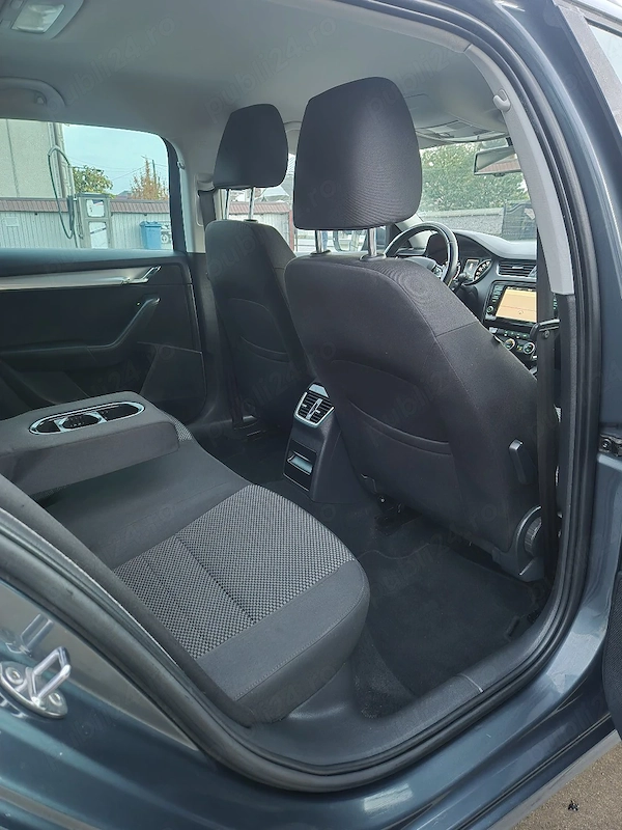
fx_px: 551
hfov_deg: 58.9
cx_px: 311
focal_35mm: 23
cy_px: 415
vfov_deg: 73.9
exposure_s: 1/25.1
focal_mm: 5.4
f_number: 1.8
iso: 2500
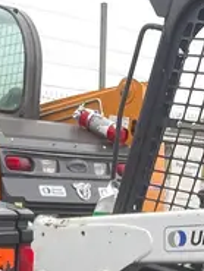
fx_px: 808
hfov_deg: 14.3
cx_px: 59
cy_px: 487
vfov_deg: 16.1
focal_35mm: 103
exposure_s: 1/69
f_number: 1.6
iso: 125
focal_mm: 4.2
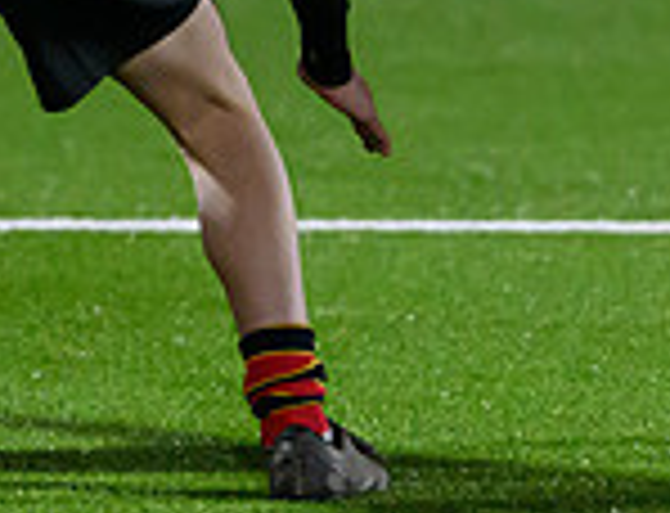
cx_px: 25
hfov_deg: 1.9
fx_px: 19867
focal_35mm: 1019
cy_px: -154
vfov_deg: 1.5
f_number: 3.2
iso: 6400
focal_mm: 185
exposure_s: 1/1000
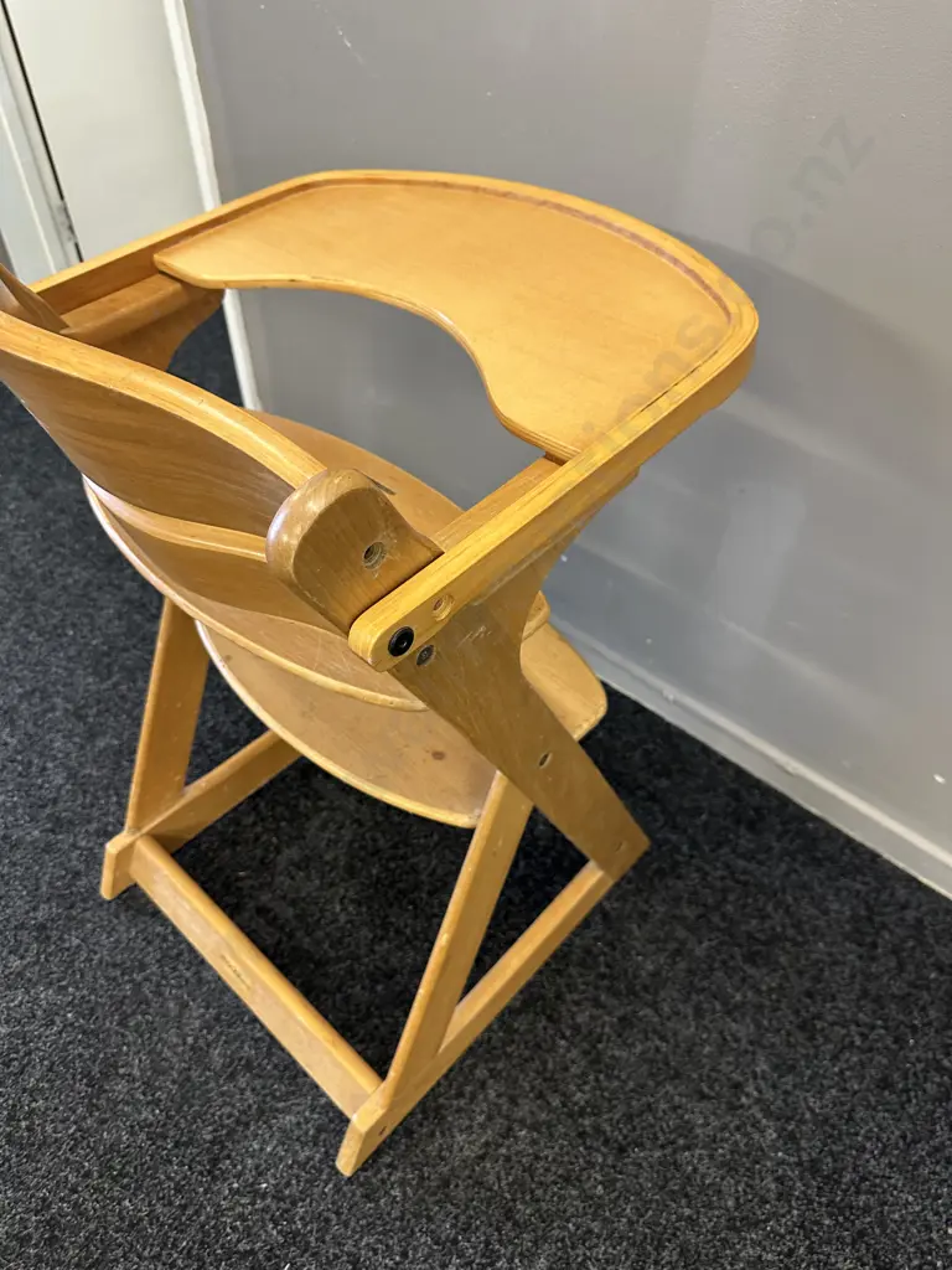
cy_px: 635
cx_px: 476
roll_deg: +0.4
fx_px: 880
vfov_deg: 71.6
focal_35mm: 24
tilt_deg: -43.8
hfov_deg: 56.8
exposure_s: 1/50
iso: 200
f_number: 1.78
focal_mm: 6.86
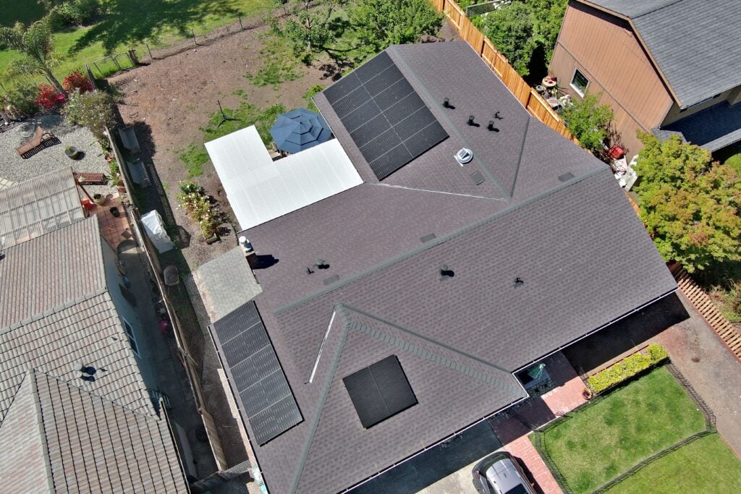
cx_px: 370
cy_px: 247
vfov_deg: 45.0
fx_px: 597
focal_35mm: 29
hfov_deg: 63.7
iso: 400
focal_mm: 10.57
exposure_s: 1/3676
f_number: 2.8
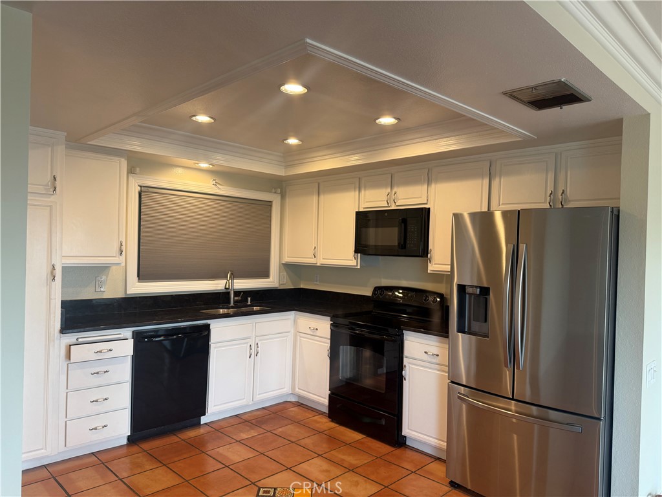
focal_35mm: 24
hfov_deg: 71.6
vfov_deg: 56.8
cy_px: 248
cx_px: 331
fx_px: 459
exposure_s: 1/120
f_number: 1.78
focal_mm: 6.76
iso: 160
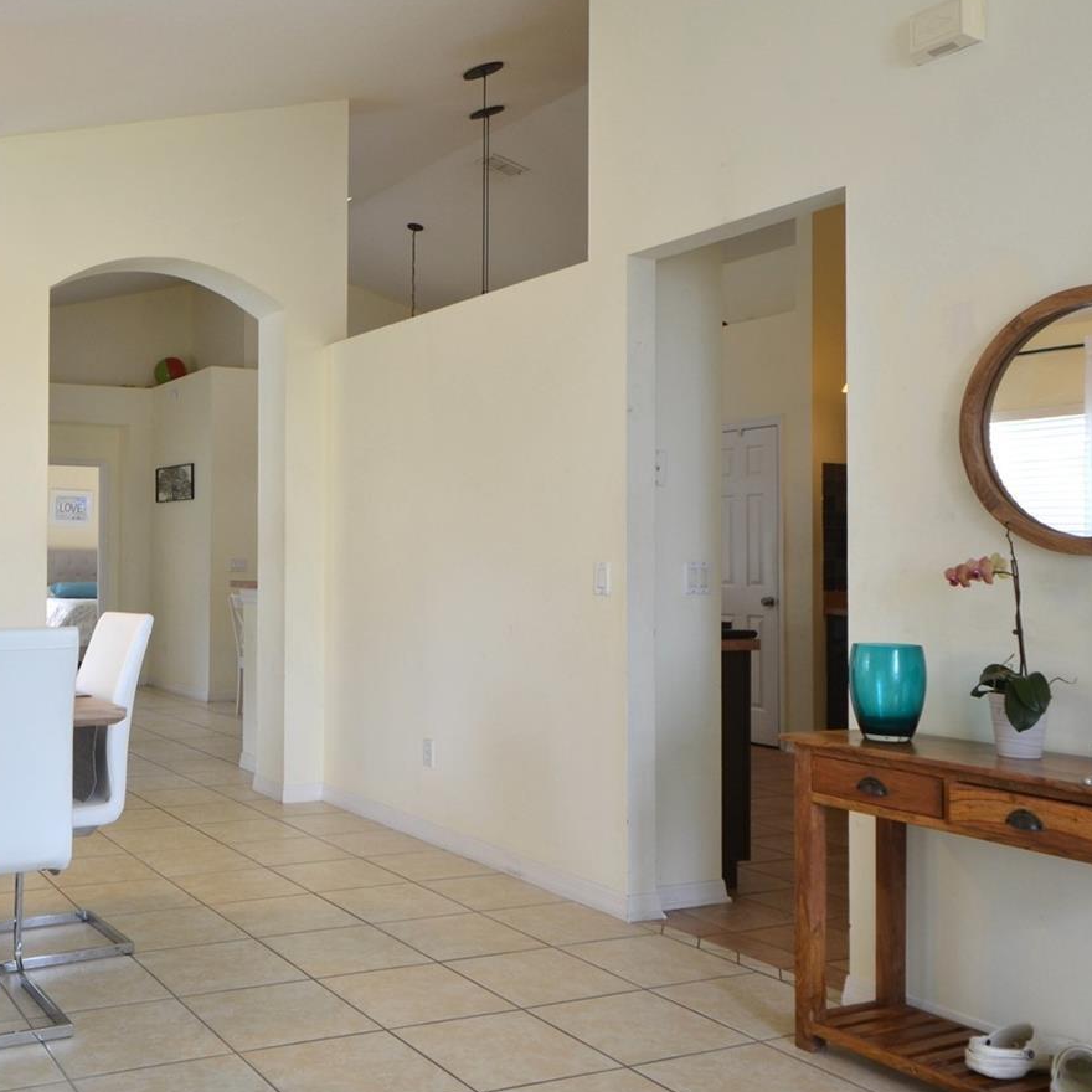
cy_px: 509
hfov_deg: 45.5
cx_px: 244
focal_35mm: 35
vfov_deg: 47.5
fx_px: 1241
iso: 100
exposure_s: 1/8
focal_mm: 15
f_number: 7.1
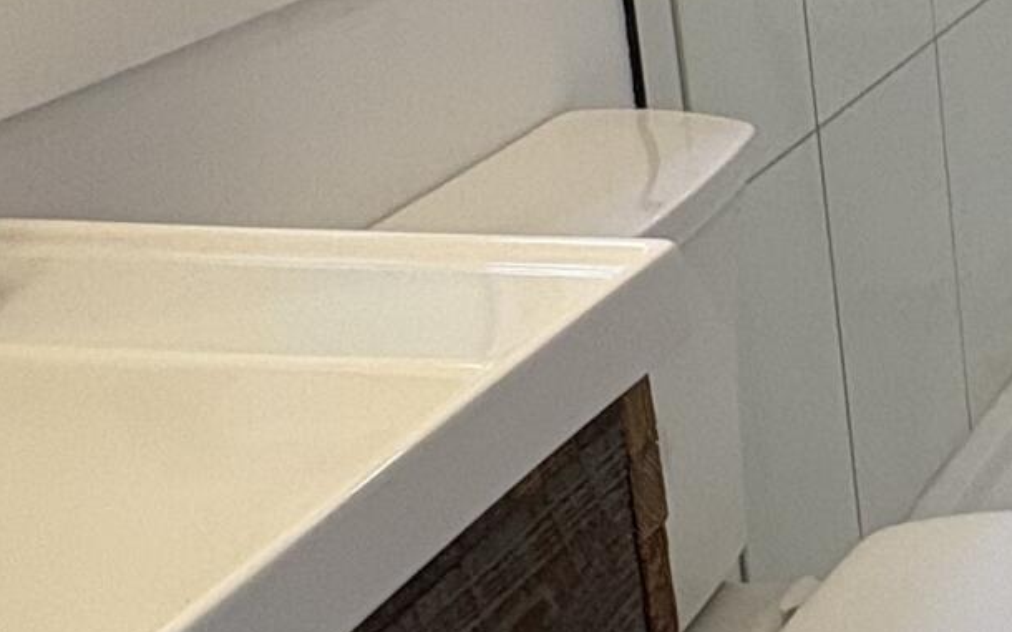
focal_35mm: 73
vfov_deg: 16.9
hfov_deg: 23.5
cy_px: -173
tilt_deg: -11.8
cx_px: 1448
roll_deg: +0.7
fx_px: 2013
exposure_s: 1/120
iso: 125
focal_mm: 2.22
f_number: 2.2
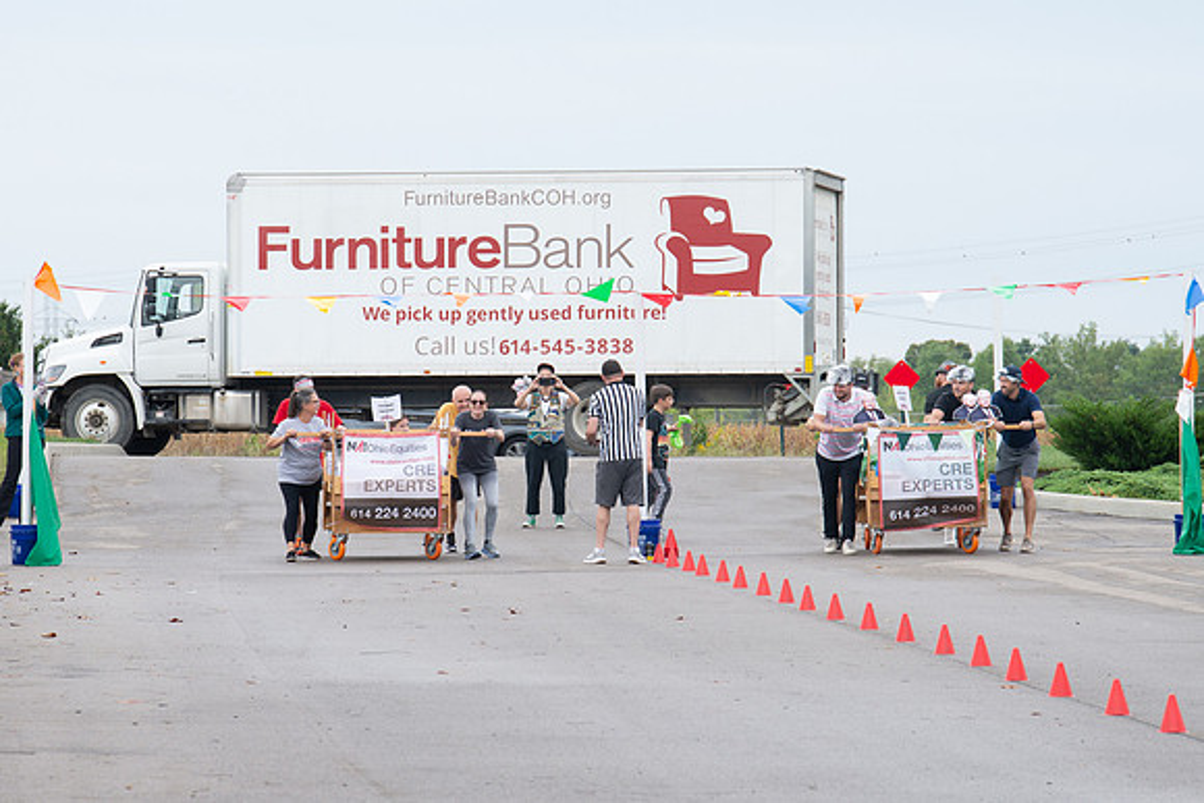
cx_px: 605
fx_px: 8564
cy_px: 375
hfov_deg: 8.0
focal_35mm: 256
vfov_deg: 5.4
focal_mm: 200
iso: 640
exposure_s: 1/250
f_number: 9
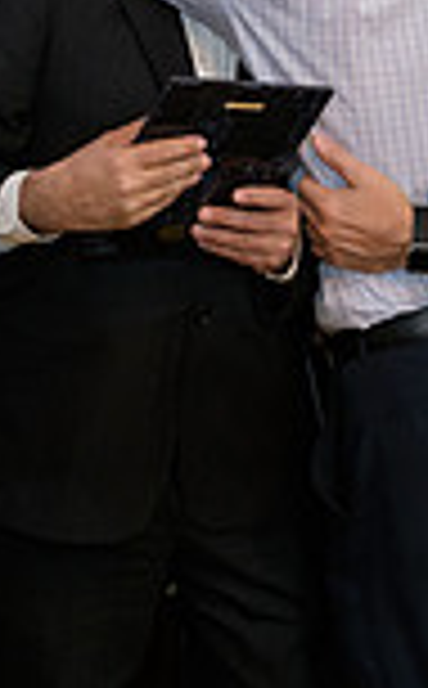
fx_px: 1744
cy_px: -88
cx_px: 189
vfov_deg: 21.1
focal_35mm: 93
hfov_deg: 14.0
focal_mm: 24
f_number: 3.2
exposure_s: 1/125
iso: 1000
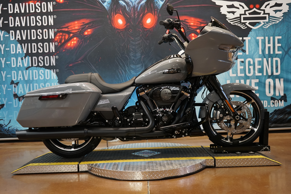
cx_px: 146
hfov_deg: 55.8
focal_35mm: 34
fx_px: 275
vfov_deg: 38.9
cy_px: 97
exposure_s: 1/160
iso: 1250
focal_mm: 34
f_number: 4
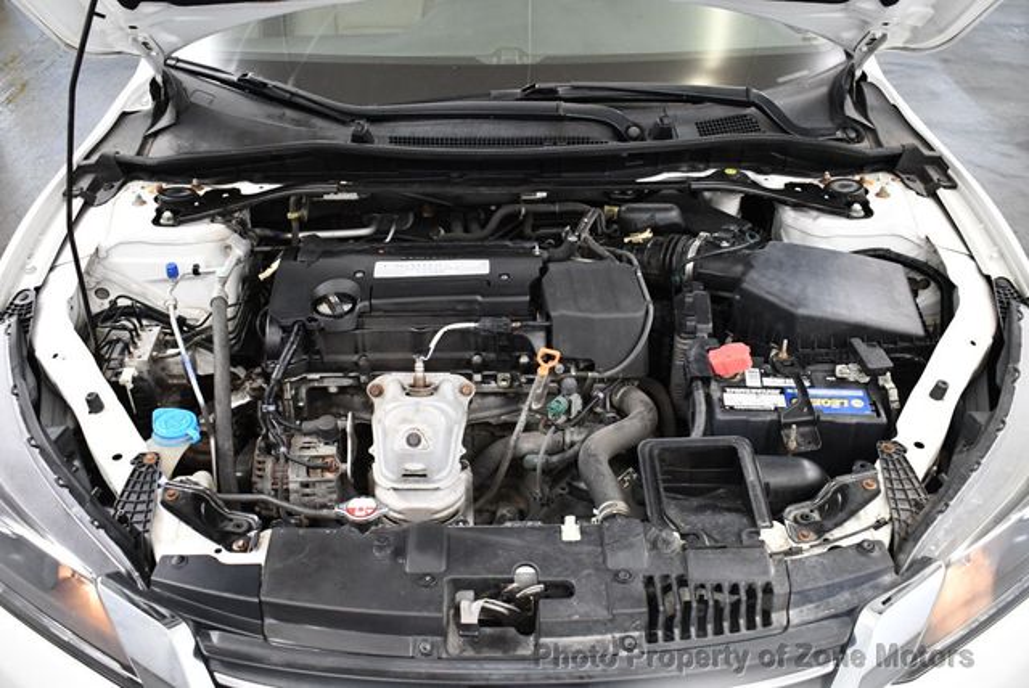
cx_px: 514
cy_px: 344
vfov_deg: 36.9
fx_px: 1030
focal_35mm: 36
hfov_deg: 53.1
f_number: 3.5
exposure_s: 1/125
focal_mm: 18
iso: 2500
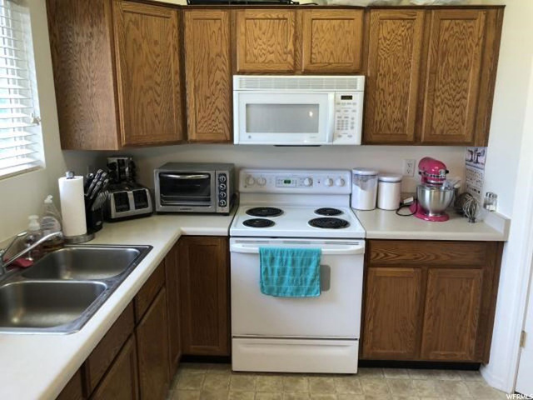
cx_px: 266
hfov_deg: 63.4
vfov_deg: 49.7
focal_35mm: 28
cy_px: 200
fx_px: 431
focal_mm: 4
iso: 40
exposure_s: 1/24
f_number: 1.8
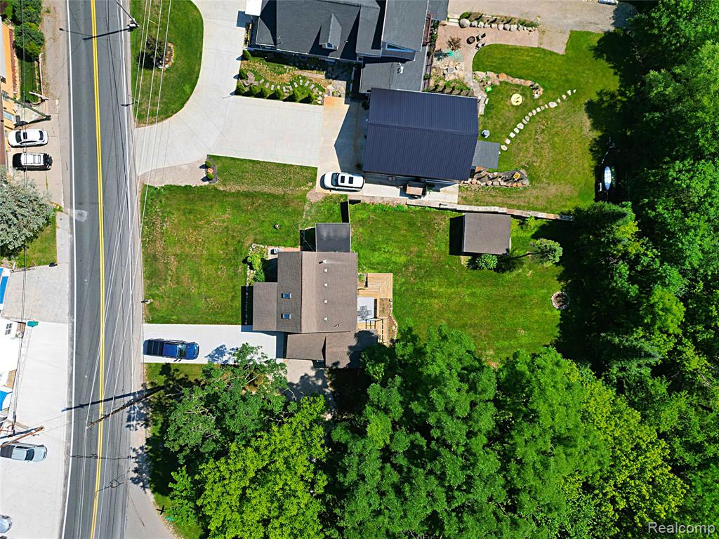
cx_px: 360
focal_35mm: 24
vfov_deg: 56.8
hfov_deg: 71.6
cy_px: 270
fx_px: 498
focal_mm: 6.7
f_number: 1.7
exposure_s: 1/2500
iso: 120
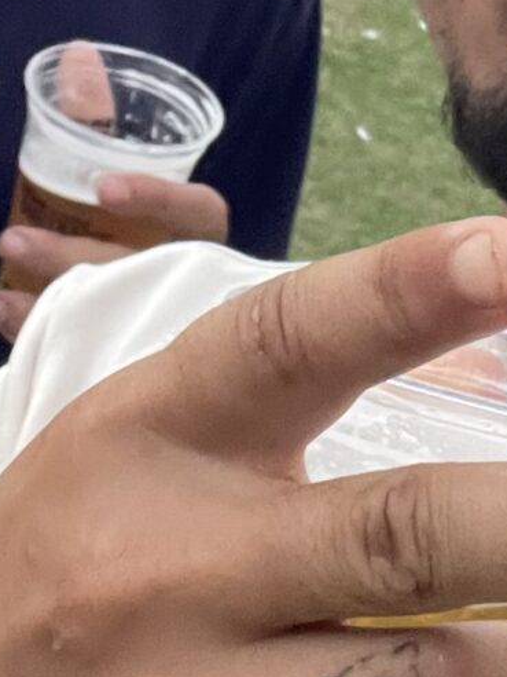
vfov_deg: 14.9
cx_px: 242
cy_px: -242
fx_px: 2441
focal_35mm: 125
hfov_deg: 11.9
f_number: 2.2
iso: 400
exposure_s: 1/36
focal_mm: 2.71
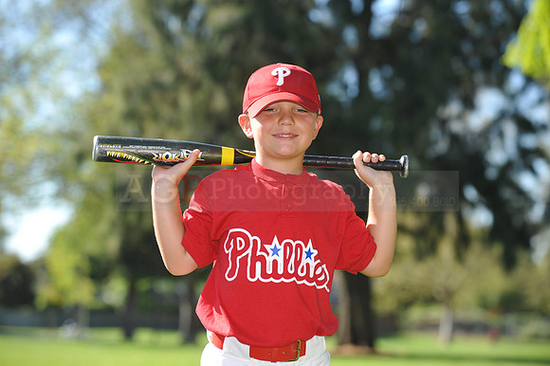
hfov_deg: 15.2
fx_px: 2061
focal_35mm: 135
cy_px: 183
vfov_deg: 10.1
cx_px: 275
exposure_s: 1/320
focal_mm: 135
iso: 200
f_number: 5.6
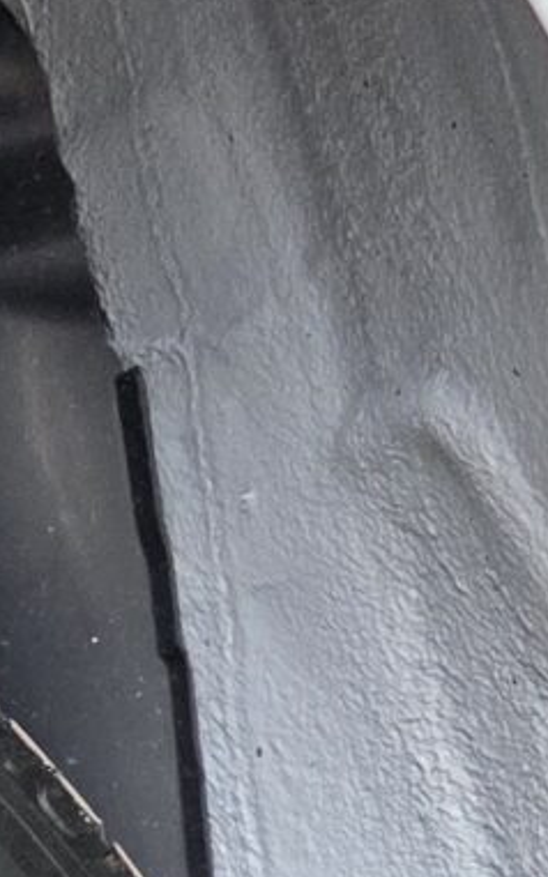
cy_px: 1973
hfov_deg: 6.9
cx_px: -1312
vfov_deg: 11.1
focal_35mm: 164
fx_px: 3920
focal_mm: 6.3
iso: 250
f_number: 1.7
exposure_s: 1/100
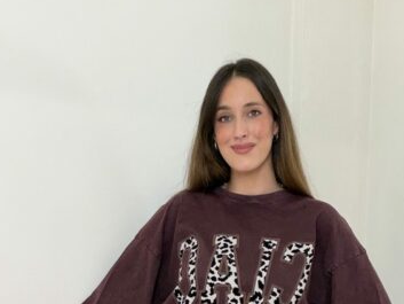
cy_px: 379
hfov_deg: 28.5
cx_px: 224
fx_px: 794
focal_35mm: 68
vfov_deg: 20.1
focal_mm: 2.71
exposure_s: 1/50
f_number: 1.9
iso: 100
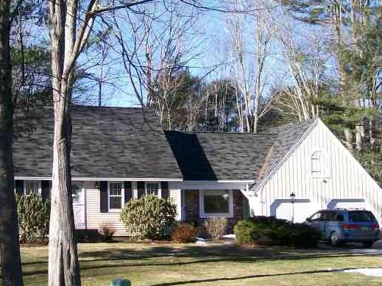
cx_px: 96
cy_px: 121
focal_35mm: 71
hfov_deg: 27.0
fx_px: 783
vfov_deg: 20.7
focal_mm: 6
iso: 80
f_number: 2.7
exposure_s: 1/702
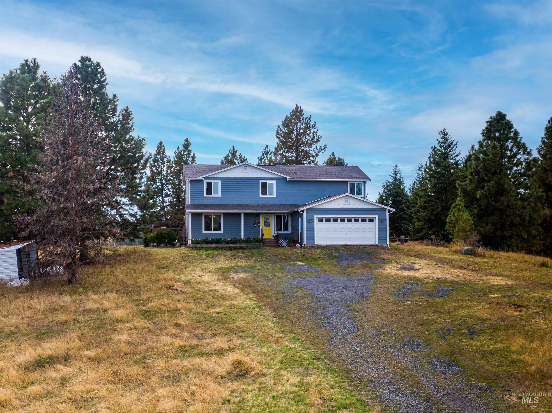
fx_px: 765
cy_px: 206
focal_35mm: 48
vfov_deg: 30.2
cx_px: 276
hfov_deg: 39.7
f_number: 3.8
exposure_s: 1/500
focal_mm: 8.6
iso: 100
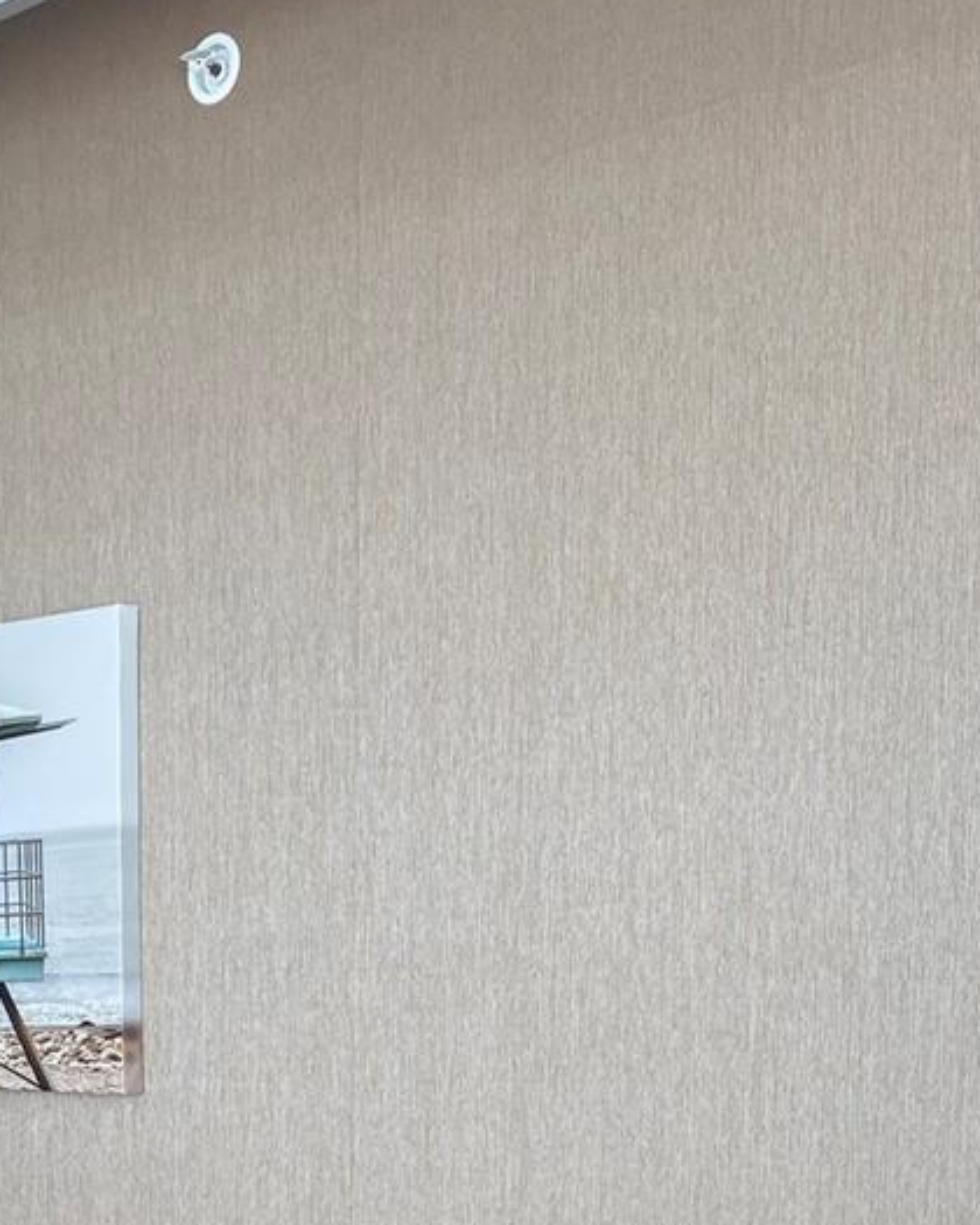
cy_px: 1148
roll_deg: +1.4
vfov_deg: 30.7
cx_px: 121
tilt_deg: -5.4
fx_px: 2103
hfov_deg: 25.5
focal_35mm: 58
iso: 50
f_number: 1.8
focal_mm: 4.25
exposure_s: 1/121
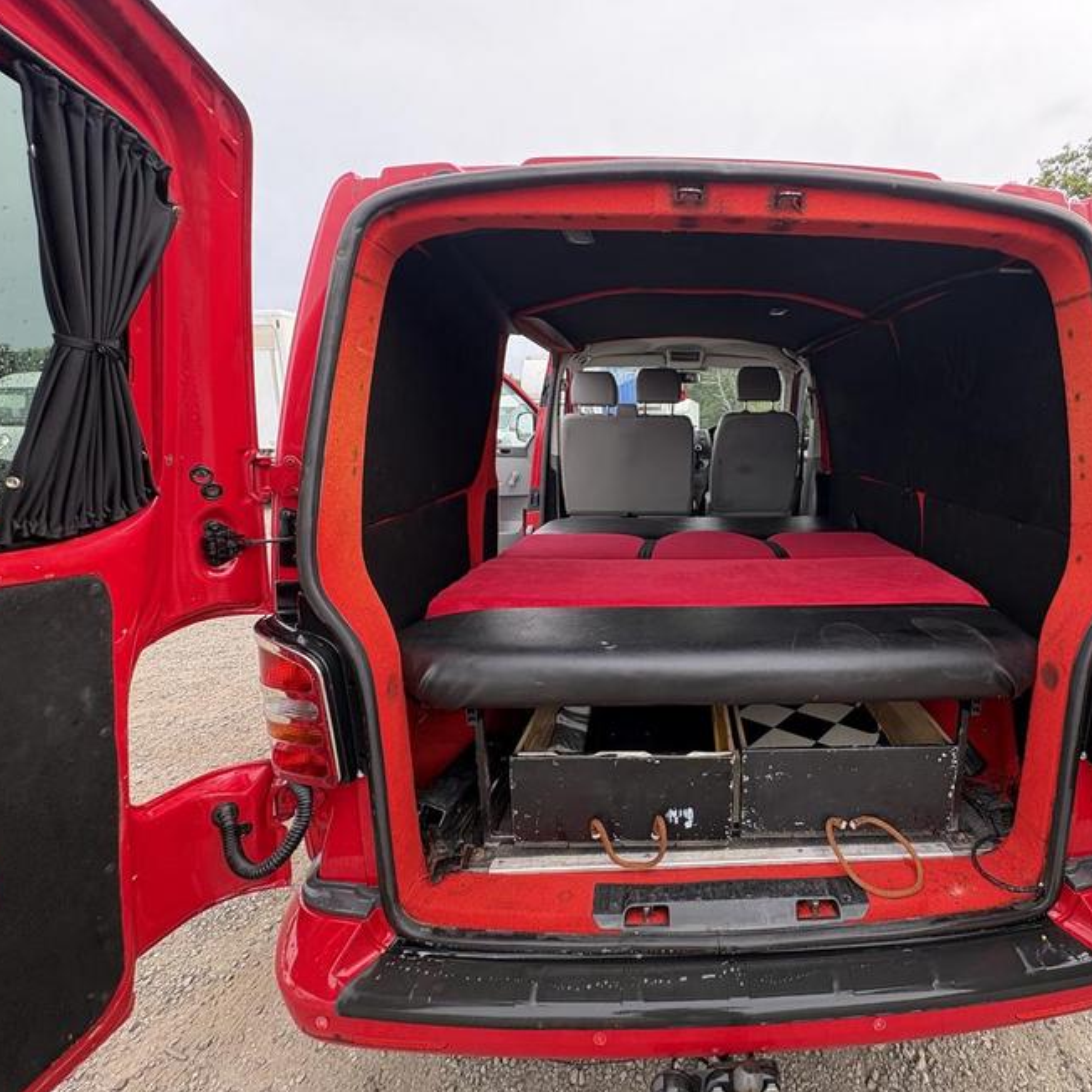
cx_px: 700
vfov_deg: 83.9
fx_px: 607
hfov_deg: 81.9
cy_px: 561
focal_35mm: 17
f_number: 2.2
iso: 80
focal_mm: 2.22
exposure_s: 1/136
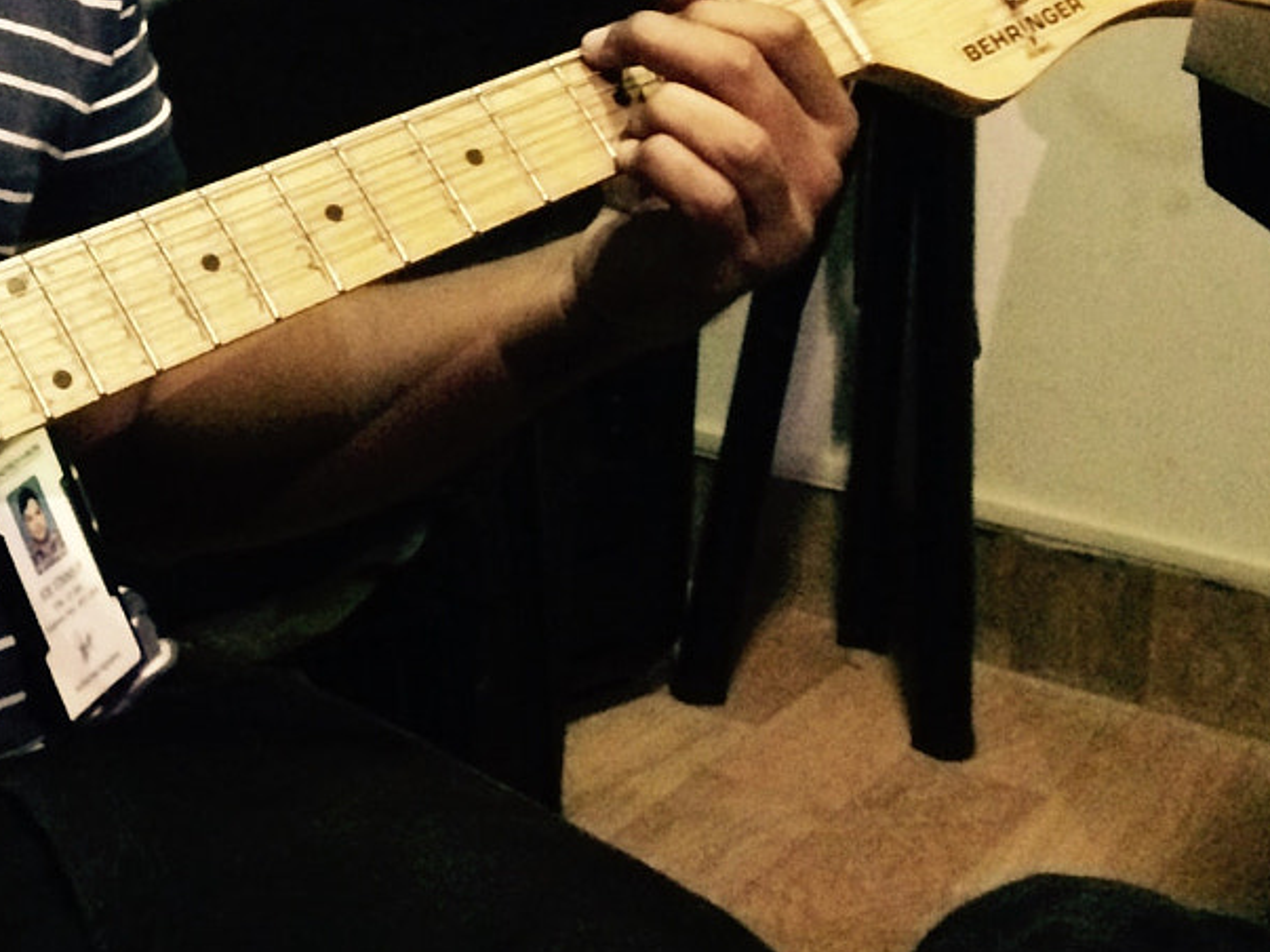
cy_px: 70
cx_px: -299
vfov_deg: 18.8
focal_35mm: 77
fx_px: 2824
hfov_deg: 23.0
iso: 640
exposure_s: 1/17
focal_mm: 4.15
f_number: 2.2
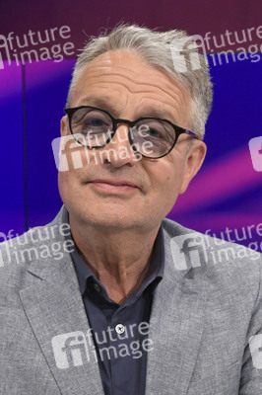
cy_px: 198
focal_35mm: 48
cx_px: 131
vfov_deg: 41.1
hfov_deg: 28.0
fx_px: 525
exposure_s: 1/200
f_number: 6.3
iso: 2500
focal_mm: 48
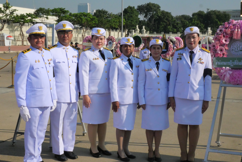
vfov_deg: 23.4
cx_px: 121
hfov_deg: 34.5
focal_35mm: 58
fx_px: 390
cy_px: 81
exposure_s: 1/2000
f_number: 20
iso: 3200
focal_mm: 28
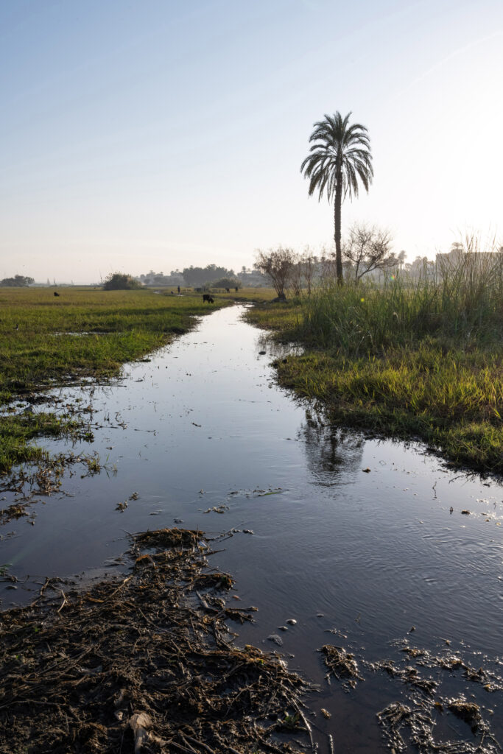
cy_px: 377
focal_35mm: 32
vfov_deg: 59.5
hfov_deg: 41.7
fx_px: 660
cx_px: 252
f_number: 16
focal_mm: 31.5
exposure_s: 1/400
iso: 400
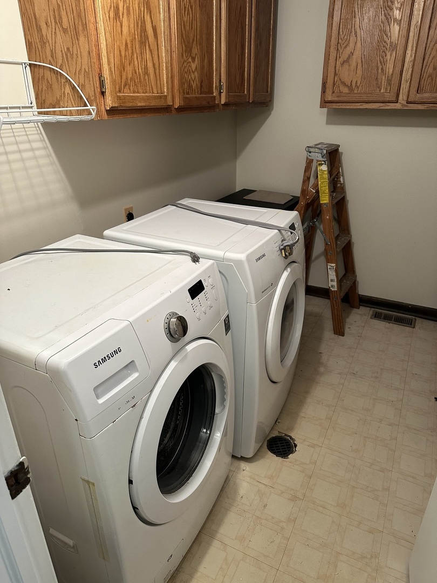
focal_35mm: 24
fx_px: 404
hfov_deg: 56.8
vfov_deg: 71.6
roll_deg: +0.1
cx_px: 218
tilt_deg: -24.4
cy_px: 292
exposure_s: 1/60
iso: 250
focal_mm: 6.86
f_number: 1.78
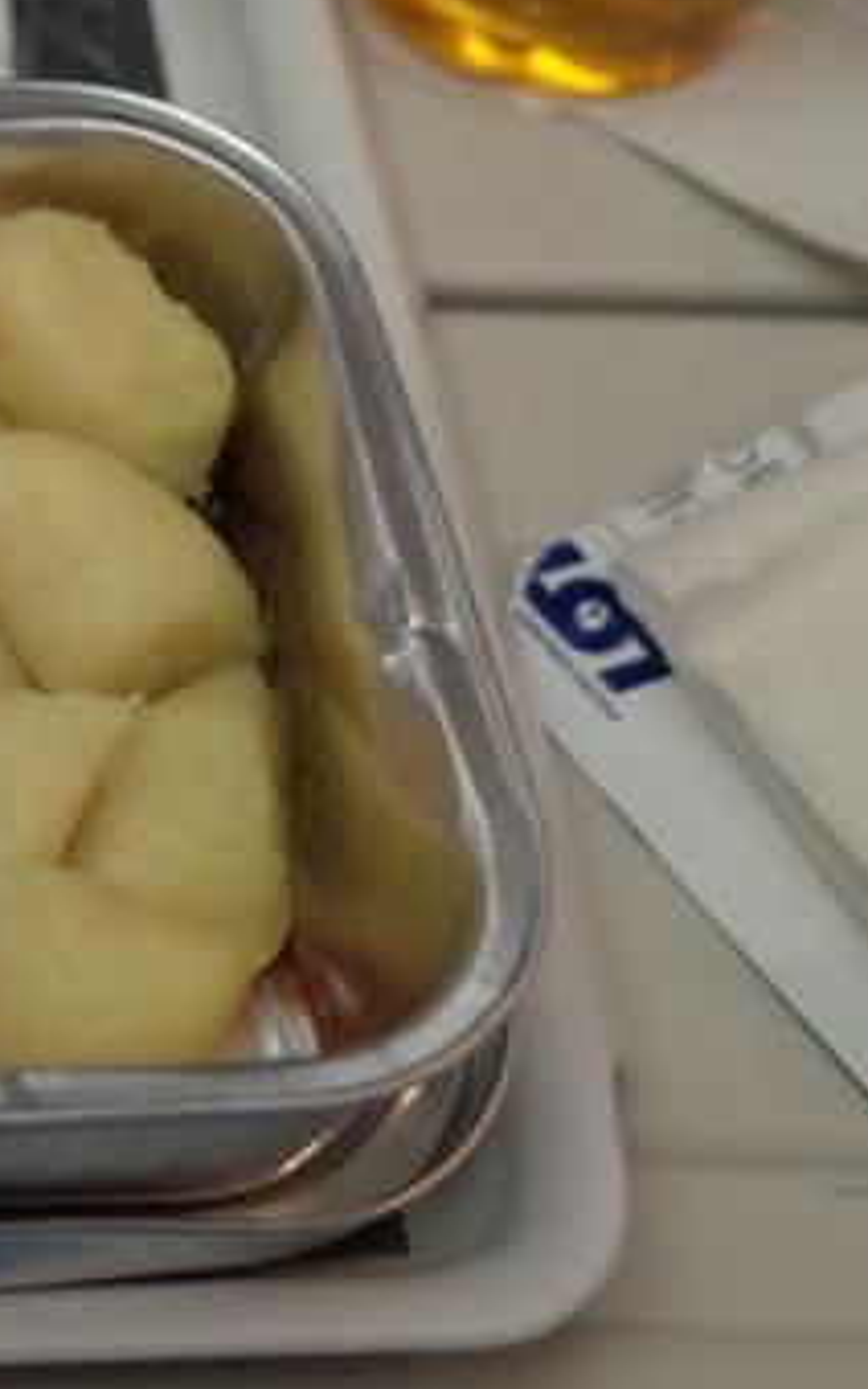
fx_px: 3254
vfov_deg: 23.2
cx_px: -573
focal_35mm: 86
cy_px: 45
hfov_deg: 13.9
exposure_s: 1/40
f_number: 2.8
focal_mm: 18.3
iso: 2000
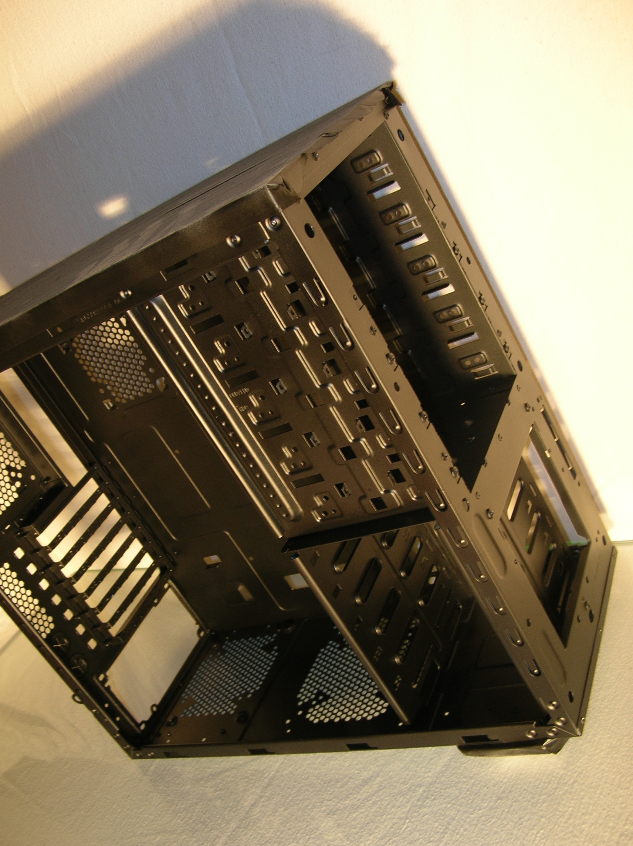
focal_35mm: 36
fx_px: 879
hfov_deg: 39.6
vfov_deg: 51.4
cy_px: 423
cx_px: 316
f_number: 2.7
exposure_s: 1/30
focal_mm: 6
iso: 50
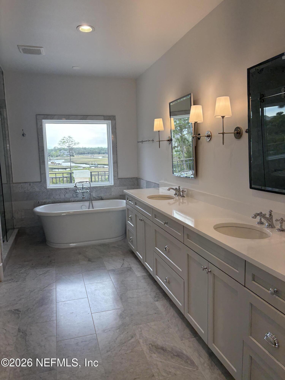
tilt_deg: -8.0
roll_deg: +1.1
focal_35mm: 26
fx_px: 285
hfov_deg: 53.1
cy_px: 190
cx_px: 142
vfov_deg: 67.3
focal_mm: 5.96
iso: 64
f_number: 1.6
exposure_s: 1/309
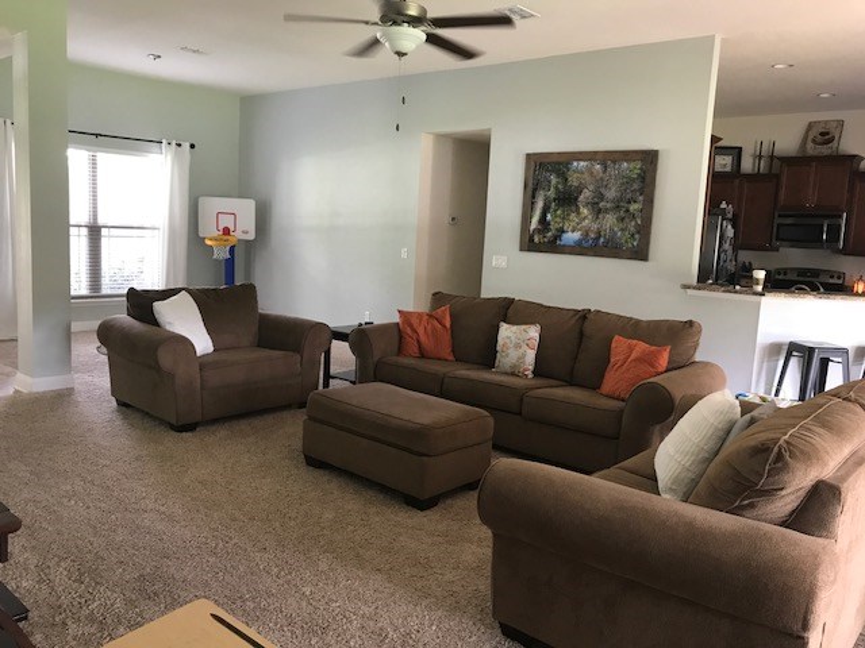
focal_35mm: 28
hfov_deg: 63.4
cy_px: 324
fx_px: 700
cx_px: 432
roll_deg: -2.1
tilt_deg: -7.4
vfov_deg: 49.7
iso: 40
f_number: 1.8
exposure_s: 1/15
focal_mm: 3.99
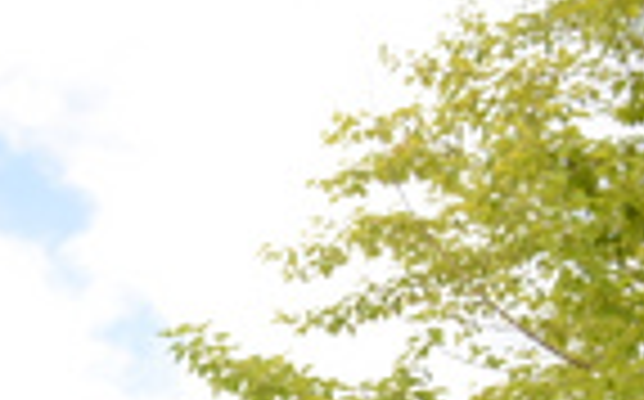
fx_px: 2156
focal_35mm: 123
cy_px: 822
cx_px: -401
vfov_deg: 9.8
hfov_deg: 15.3
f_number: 3.5
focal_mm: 18
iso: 250
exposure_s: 1/640
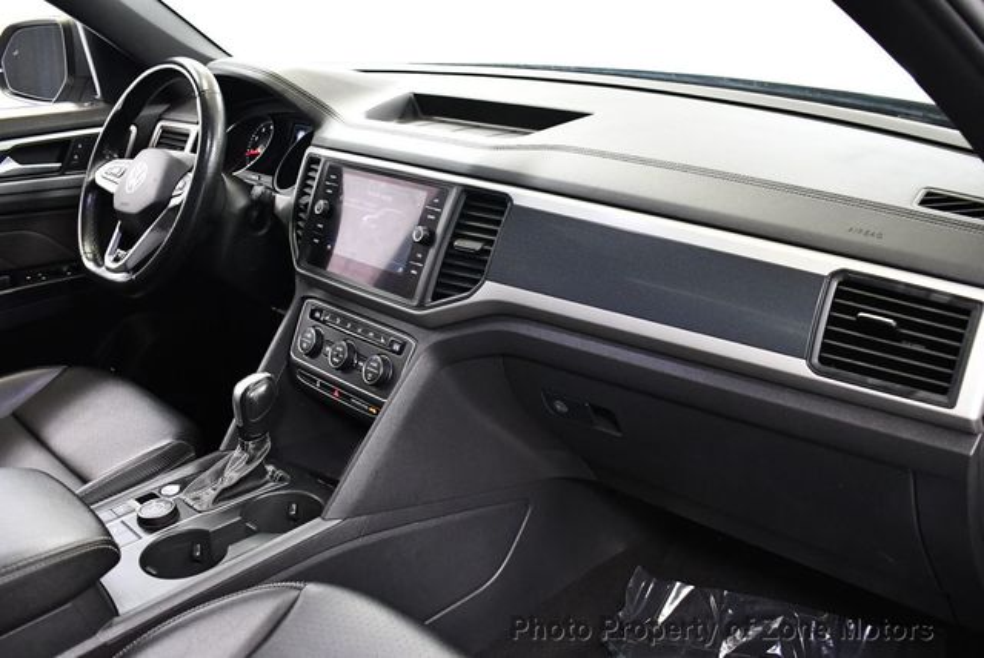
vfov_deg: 36.9
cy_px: 329
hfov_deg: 53.1
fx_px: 985
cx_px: 492
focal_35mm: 36
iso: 3200
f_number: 3.5
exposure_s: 1/80
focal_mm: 18
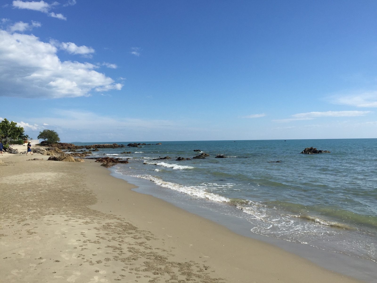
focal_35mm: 29
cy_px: 142
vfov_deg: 48.2
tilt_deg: +0.5
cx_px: 188
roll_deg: +0.1
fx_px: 316
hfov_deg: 61.7
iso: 32
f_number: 2.2
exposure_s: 1/3300
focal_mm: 4.15
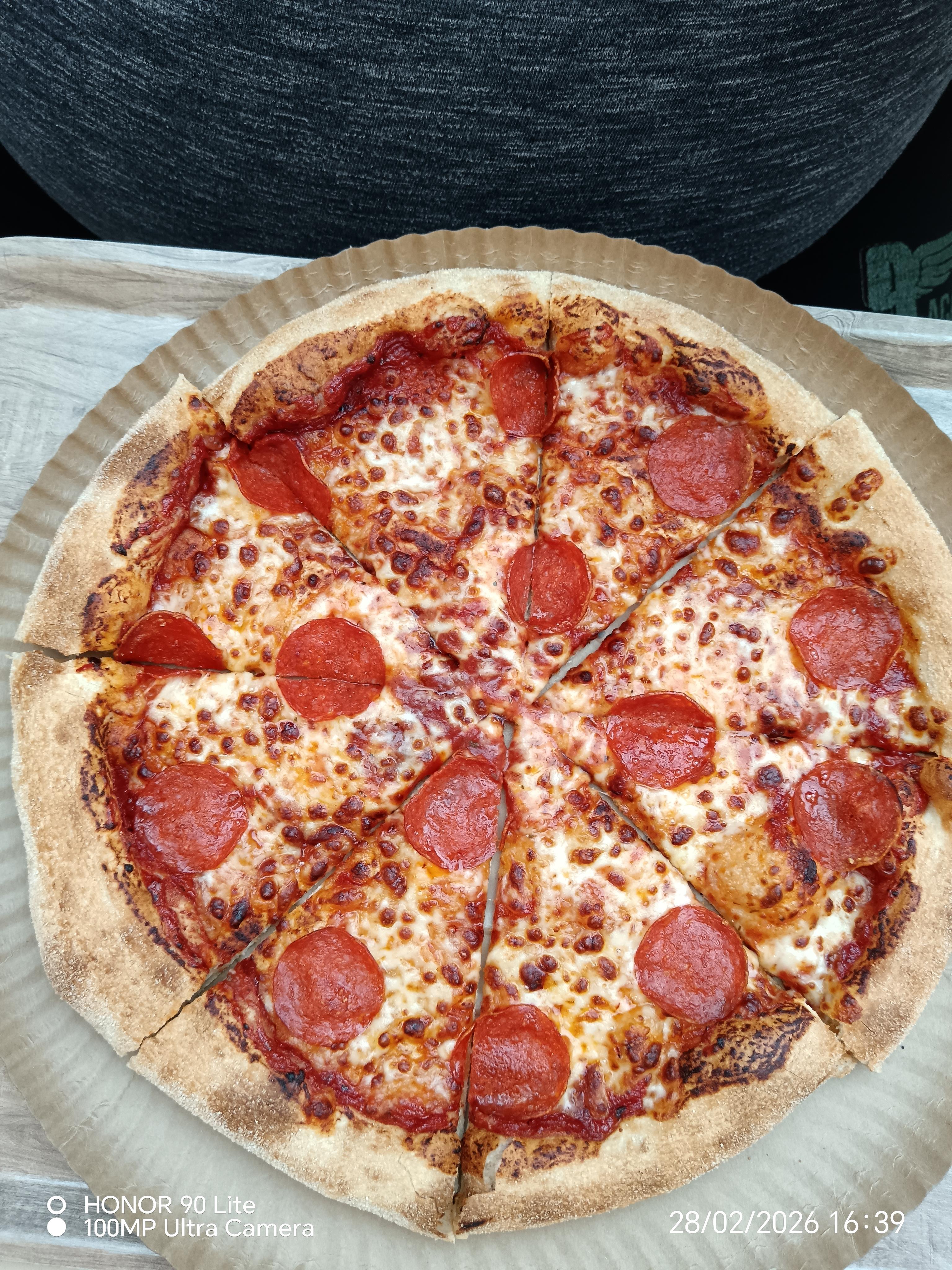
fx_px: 990
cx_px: 476
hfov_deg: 51.4
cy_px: 635
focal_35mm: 27
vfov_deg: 65.3
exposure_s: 1/50
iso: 601
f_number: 1.9
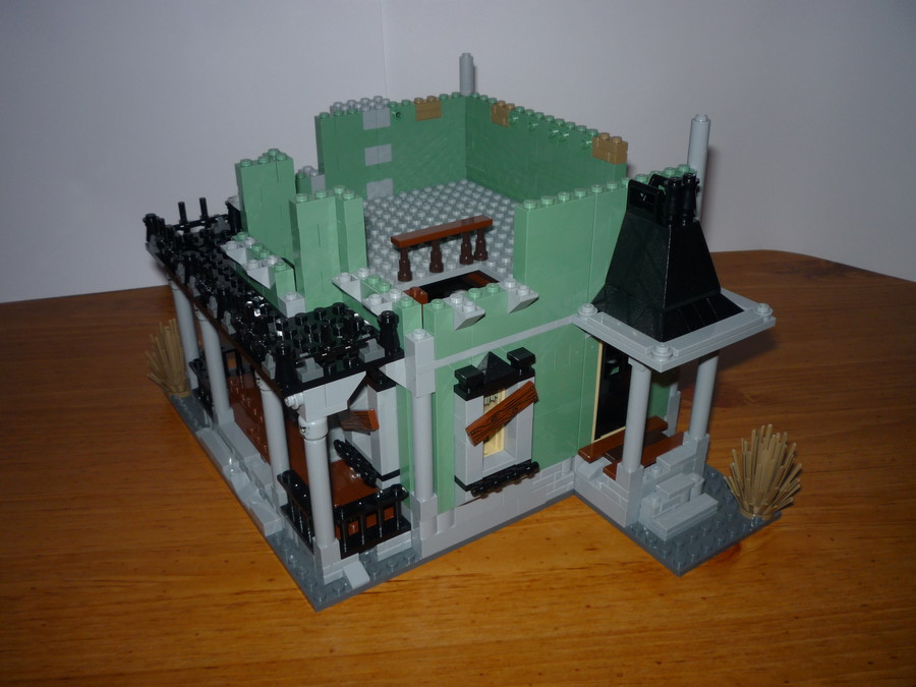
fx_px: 847
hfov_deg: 56.8
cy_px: 344
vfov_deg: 44.2
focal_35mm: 32
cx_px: 458
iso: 100
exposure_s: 1/30
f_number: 4
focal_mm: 5.2
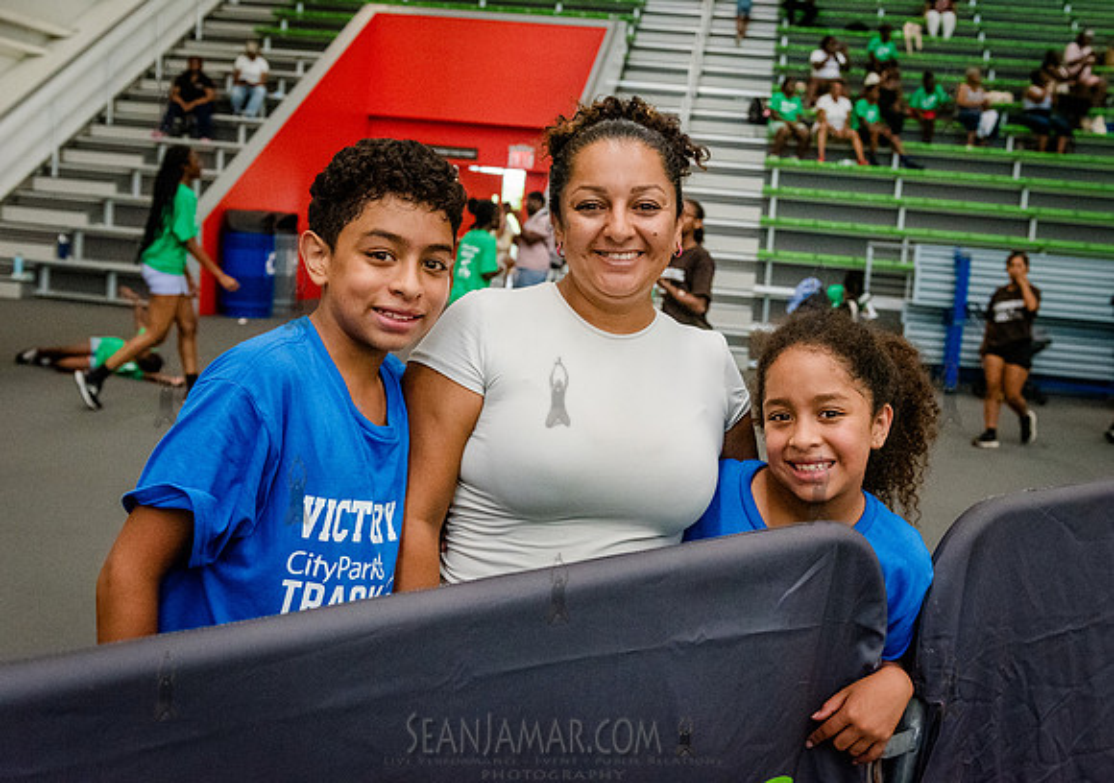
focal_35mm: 37
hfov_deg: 51.2
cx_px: 600
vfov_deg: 37.3
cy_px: 348
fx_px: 1160
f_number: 3.5
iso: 6400
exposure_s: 1/1600
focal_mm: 32
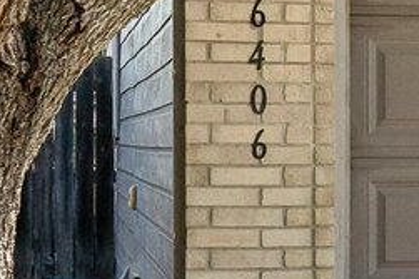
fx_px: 2629
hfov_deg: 8.3
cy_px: -119
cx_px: 1052
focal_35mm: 226
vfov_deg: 6.0
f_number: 8
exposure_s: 1/160
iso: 200
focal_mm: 35
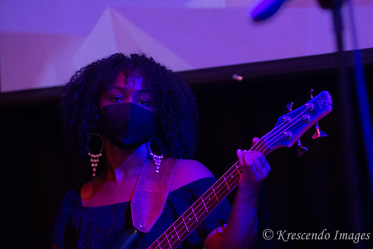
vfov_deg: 7.3
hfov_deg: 11.0
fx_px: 1943
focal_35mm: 188
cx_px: 186
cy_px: 124
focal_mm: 125
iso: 3200
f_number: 2.8
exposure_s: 1/200
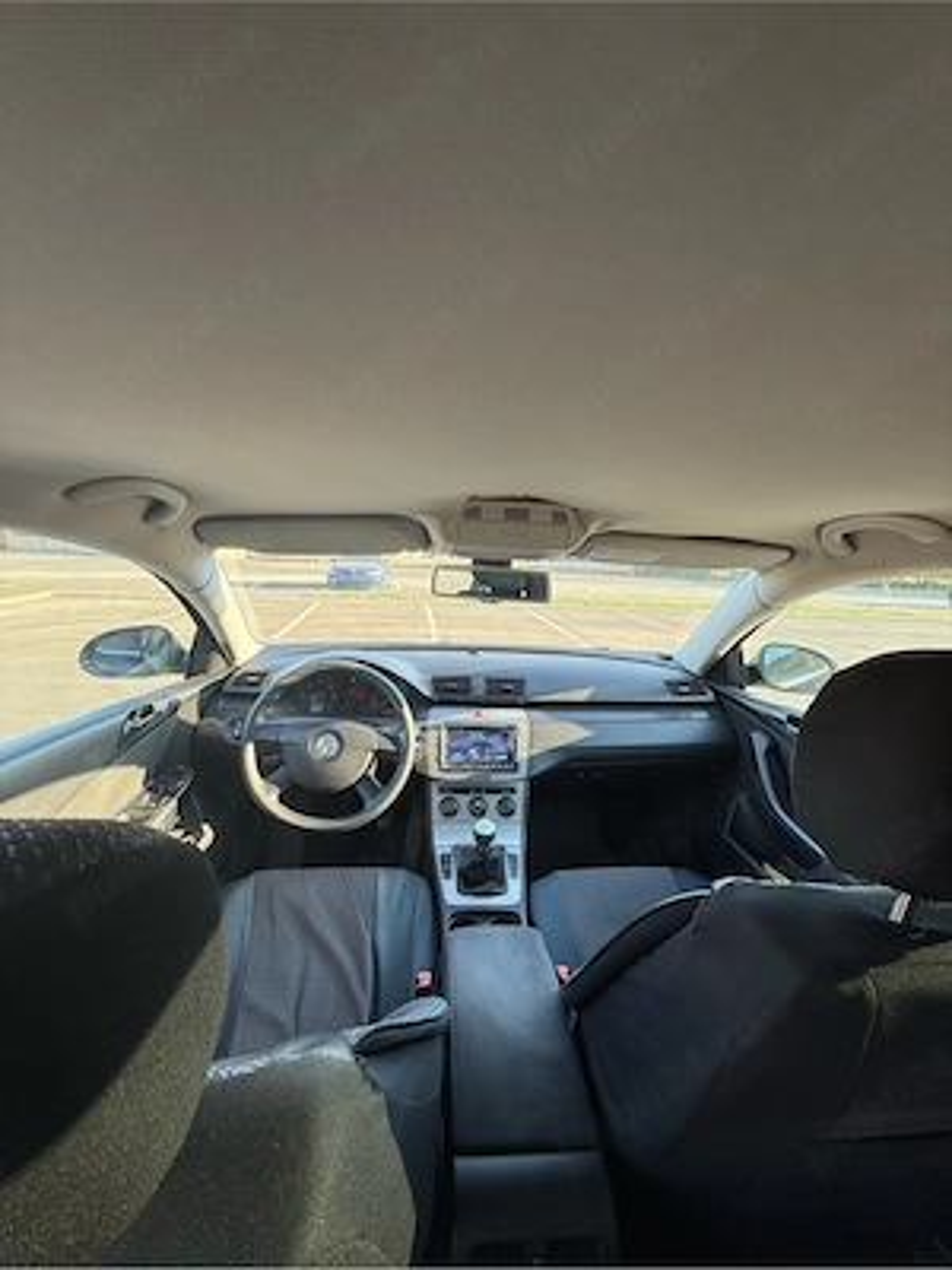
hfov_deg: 85.7
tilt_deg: -8.7
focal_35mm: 14
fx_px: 513
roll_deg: -2.8
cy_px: 635
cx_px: 476
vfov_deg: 102.1
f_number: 2.2
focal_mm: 2.22
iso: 50
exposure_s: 1/99
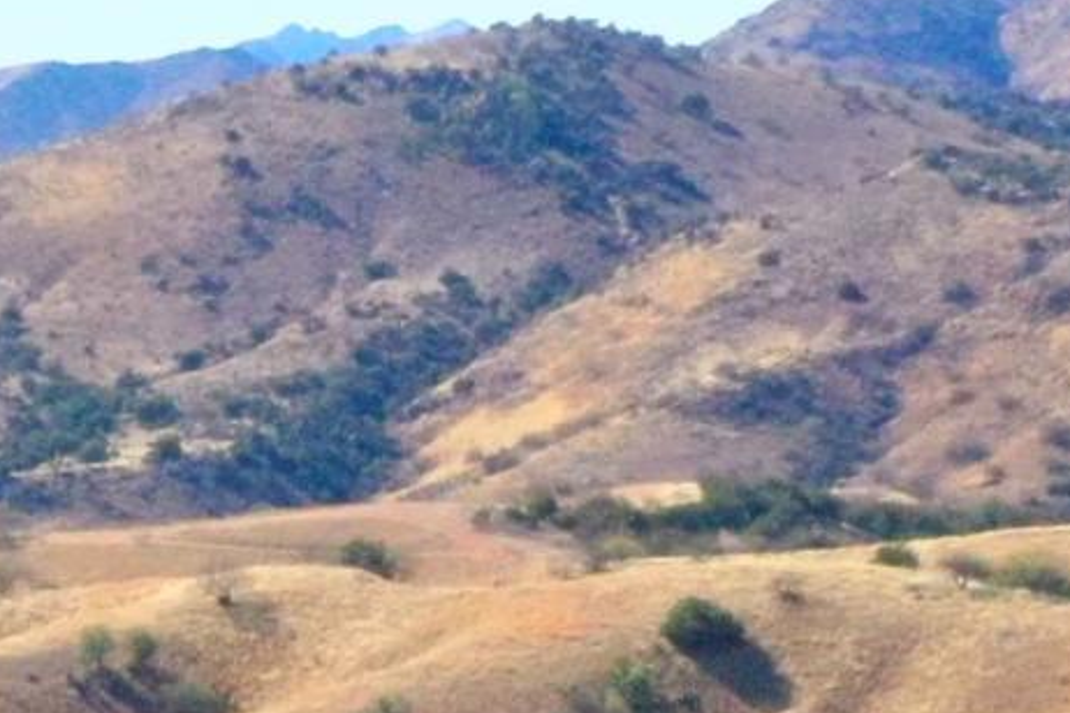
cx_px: -239
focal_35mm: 182
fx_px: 5409
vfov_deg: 7.0
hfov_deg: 11.1
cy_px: 1924
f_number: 11
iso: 800
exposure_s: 1/400
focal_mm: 10.26
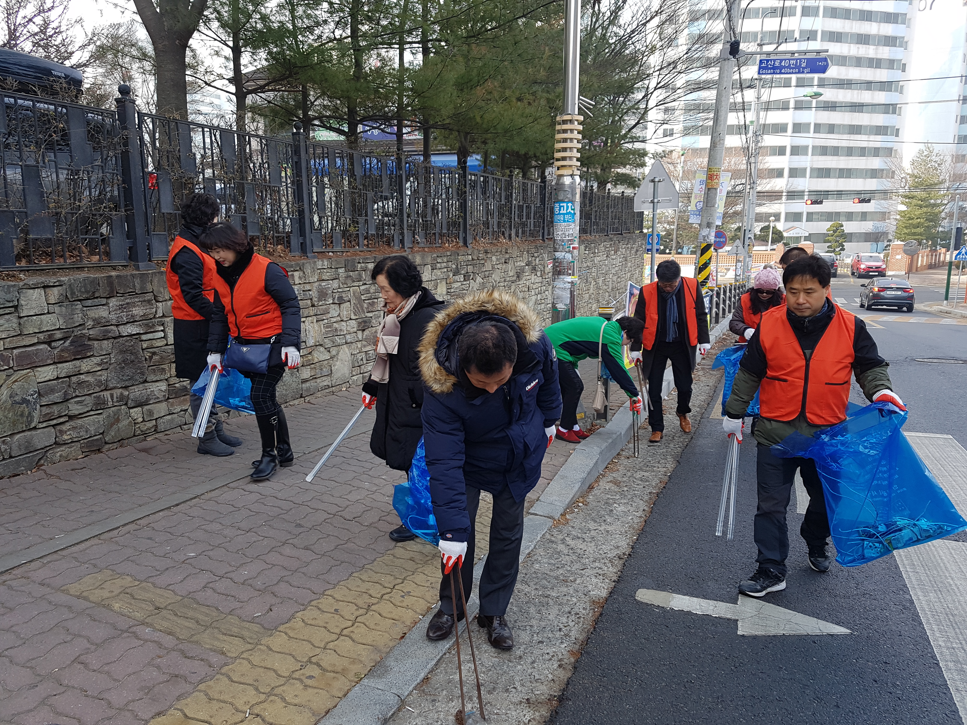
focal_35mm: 26
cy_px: 362
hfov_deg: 67.3
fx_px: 726
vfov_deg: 53.1
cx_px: 484
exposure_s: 1/293
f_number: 1.7
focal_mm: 4.2
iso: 50
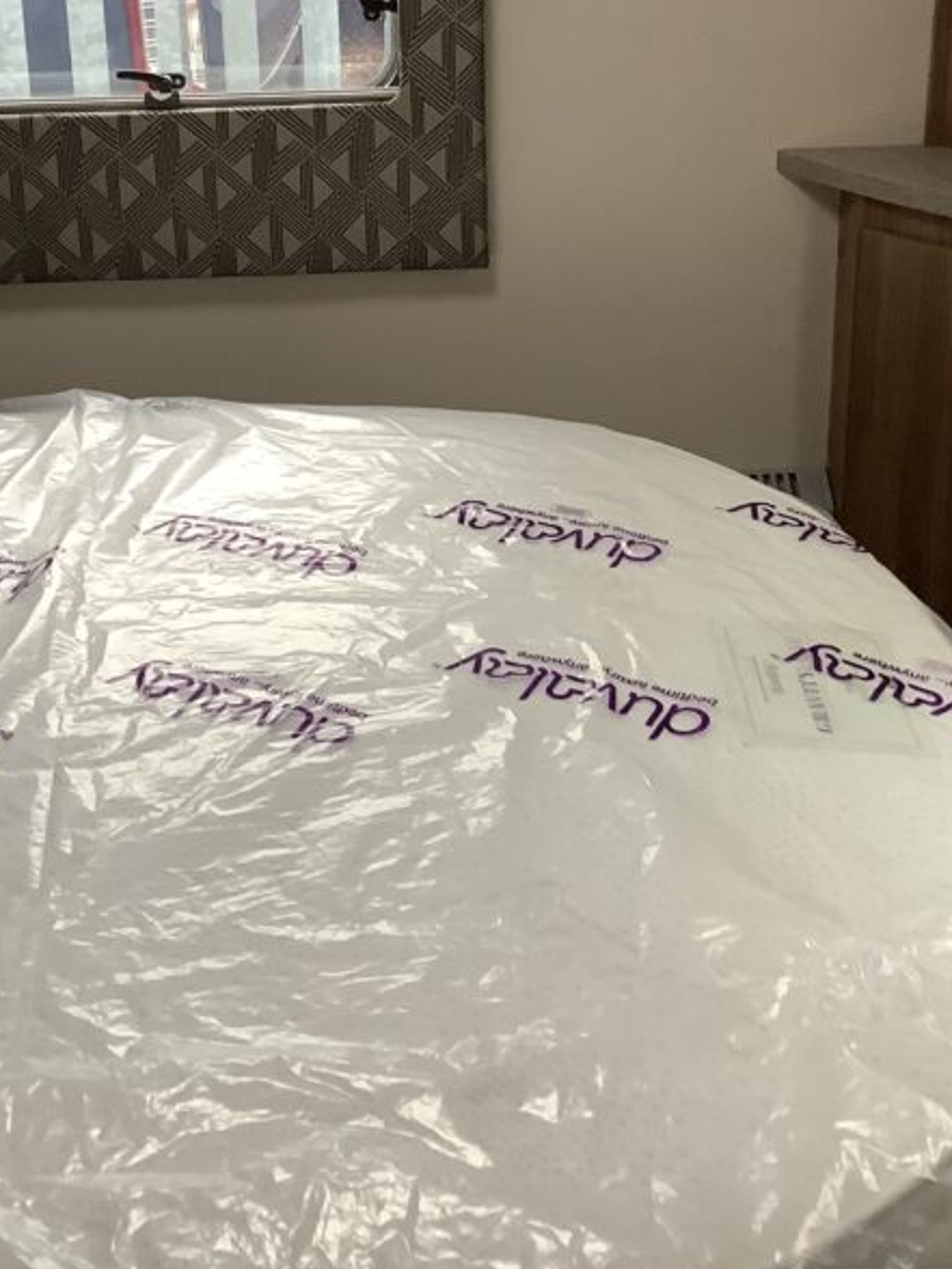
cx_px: 402
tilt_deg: -23.0
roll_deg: +1.4
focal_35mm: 54
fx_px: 1980
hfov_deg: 27.0
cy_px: 326
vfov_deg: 34.8
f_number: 2.4
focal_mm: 3.3
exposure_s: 1/60
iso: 200
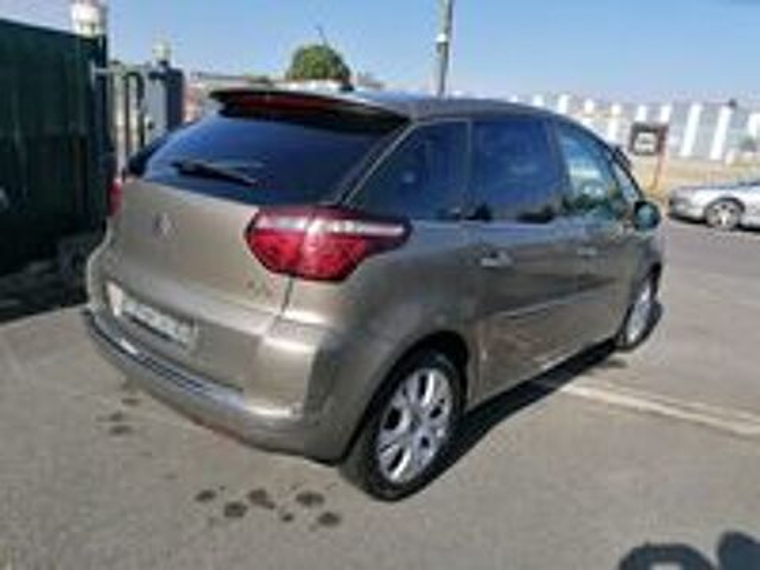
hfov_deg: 65.3
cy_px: 285
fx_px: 593
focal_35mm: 27
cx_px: 380
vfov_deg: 51.4
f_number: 1.8
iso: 50
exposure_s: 1/1825
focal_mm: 4.75
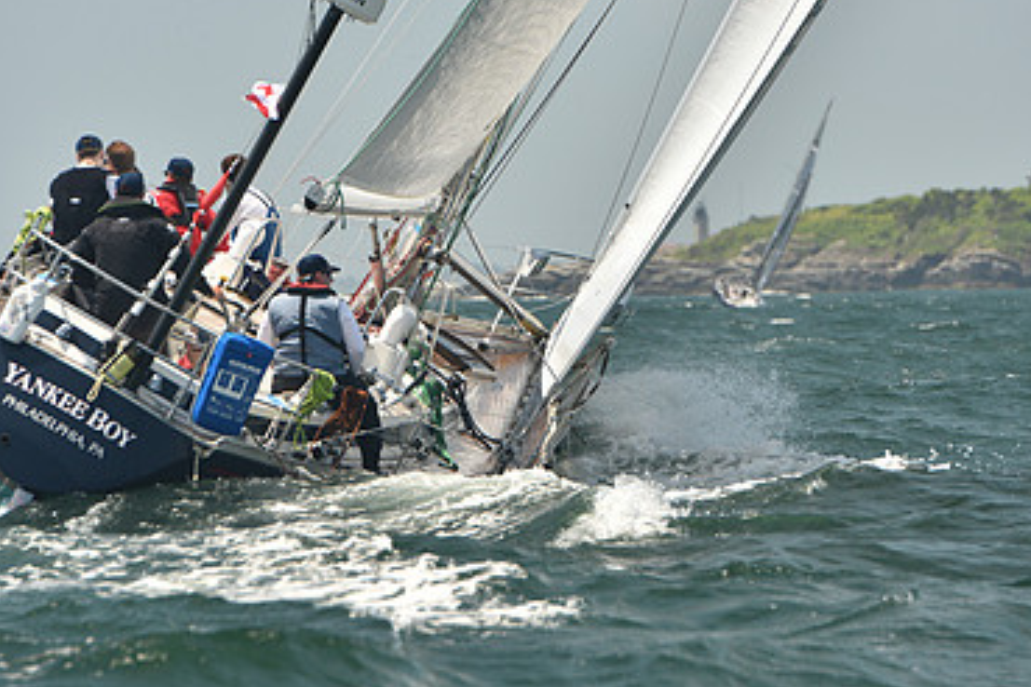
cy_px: 253
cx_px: 511
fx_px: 8992
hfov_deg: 6.6
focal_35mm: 314
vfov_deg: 4.4
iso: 250
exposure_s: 1/640
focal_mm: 200
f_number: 5.6
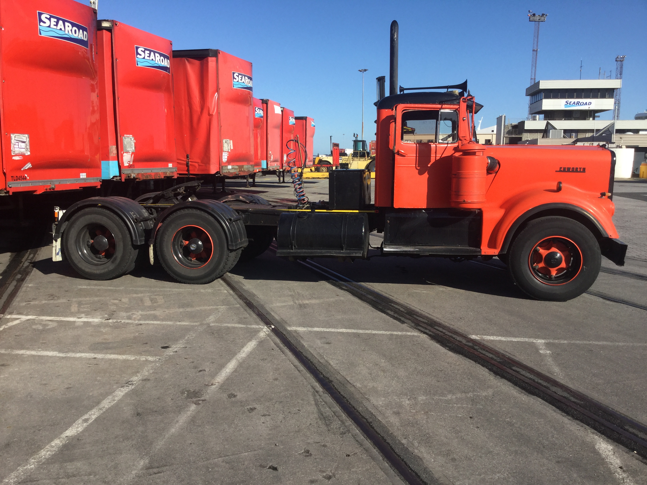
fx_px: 579
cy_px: 242
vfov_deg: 45.4
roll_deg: -0.2
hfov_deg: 58.4
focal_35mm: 31
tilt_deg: -9.1
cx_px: 324
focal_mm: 3.3
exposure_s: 1/1058
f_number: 2.4
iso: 25
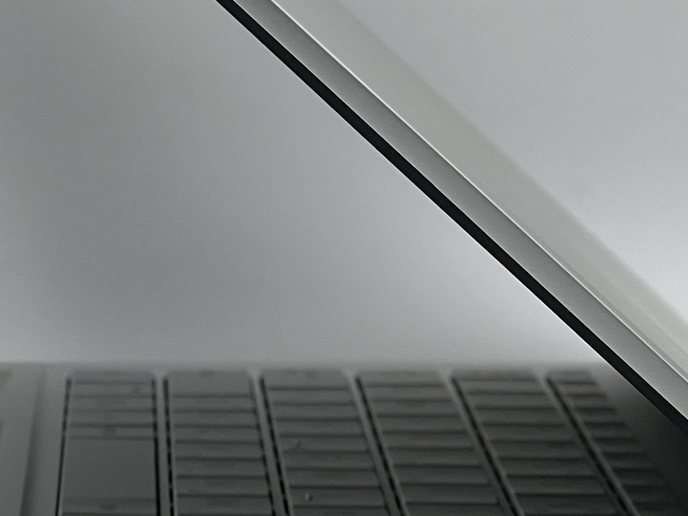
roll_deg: -0.2
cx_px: 110
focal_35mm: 236
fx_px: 4691
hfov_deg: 8.4
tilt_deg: -4.1
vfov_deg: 6.3
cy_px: 145
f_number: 2.8
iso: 40
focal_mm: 9
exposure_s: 1/99
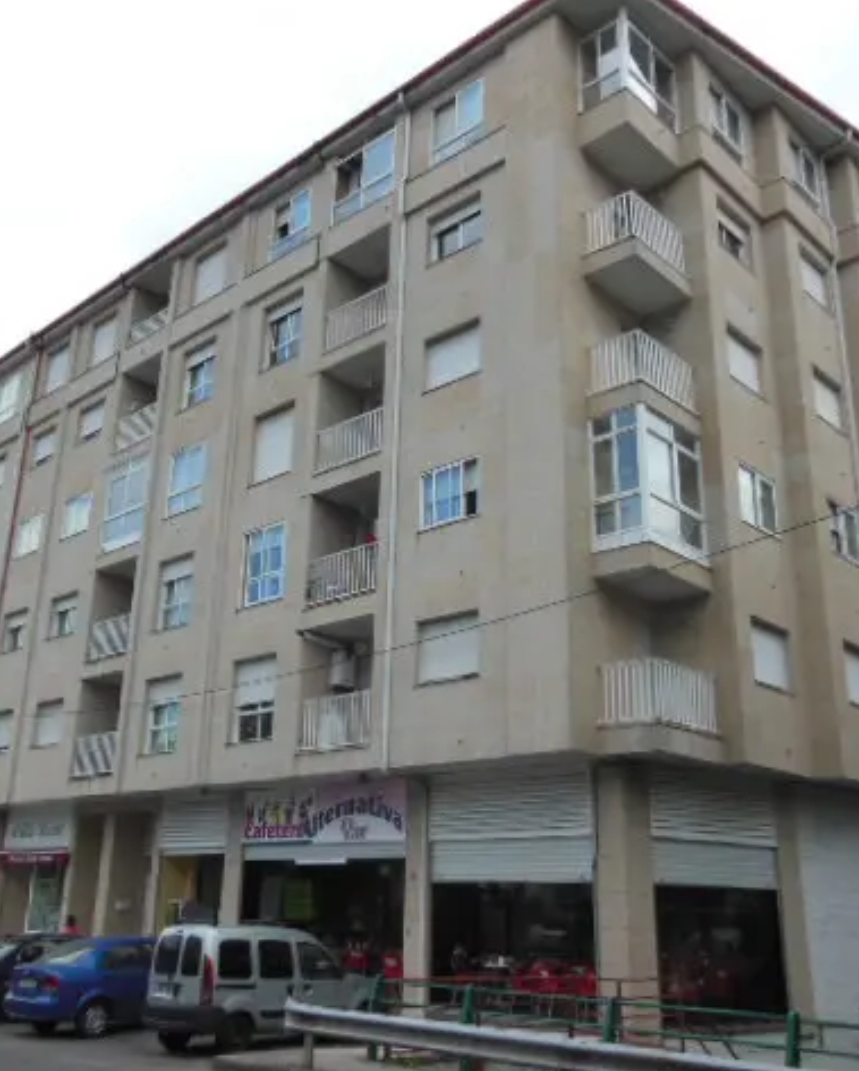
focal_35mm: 33
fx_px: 1048
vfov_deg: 54.2
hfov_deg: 44.6
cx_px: 403
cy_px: 534
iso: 125
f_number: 3.5
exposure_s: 1/800
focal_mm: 4.5
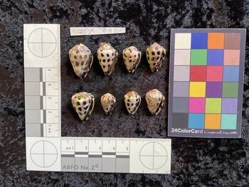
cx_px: 124
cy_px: 94
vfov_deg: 48.3
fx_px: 209
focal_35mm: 29
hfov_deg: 61.6
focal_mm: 3
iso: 40
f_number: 1.8
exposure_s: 1/50
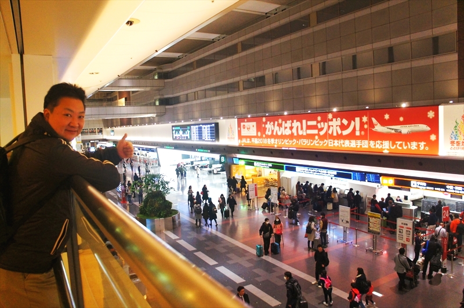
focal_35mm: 27
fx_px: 348
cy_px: 154
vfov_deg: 47.8
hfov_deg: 67.5
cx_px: 232
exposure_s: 1/100
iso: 1600
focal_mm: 18
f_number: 3.5
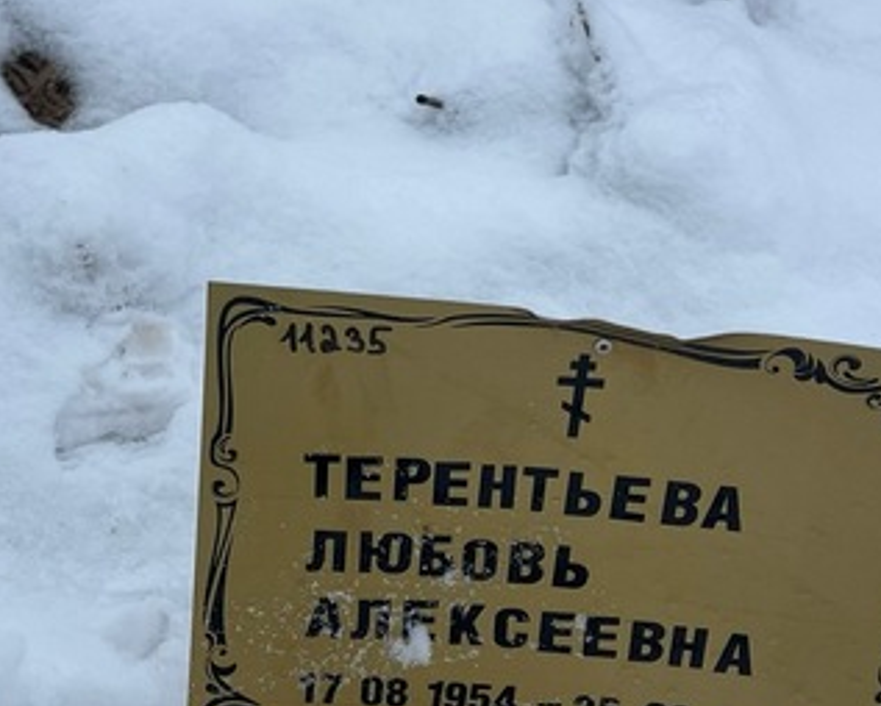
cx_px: 456
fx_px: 1670
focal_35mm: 64
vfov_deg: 23.9
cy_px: 367
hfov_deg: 29.6
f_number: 1.5
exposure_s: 1/1009
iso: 50
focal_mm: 5.7
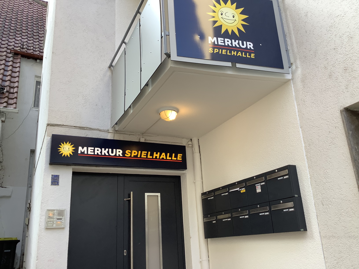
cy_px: 134
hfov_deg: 58.4
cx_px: 180
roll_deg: +2.5
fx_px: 321
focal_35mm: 31
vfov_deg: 45.4
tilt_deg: +18.5
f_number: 2.4
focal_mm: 3.3
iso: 32
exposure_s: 1/100
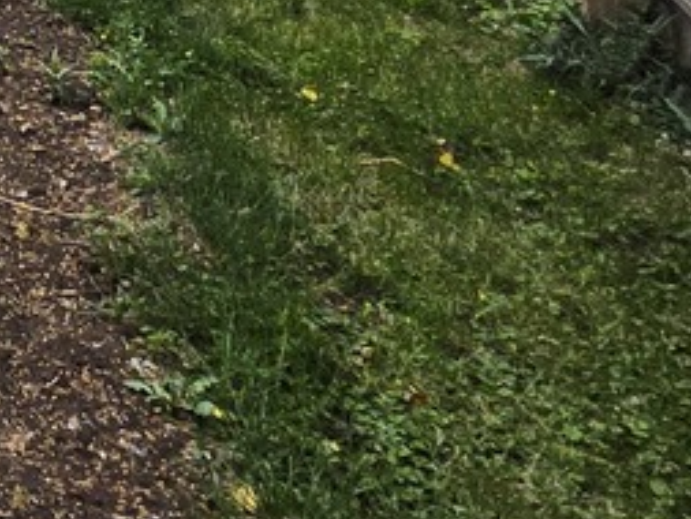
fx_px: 1478
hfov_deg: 17.4
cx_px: -751
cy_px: -683
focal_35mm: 74
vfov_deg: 14.3
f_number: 2.2
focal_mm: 2.2
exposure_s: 1/2365
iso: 100
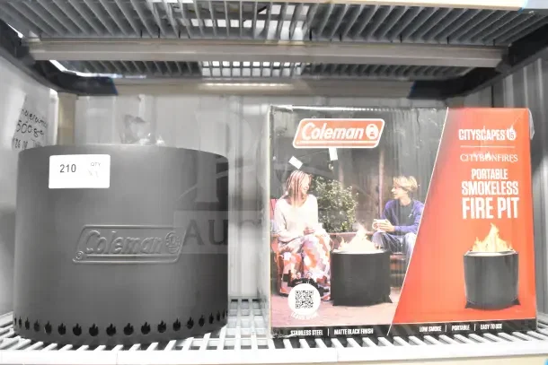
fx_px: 502
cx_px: 274
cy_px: 182
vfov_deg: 40.0
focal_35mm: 33
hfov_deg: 57.2
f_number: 5.6
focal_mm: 22
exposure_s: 1/125
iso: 6400
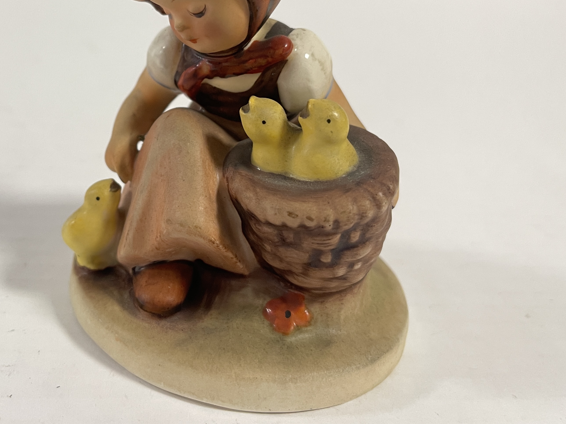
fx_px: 638
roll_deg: -7.4
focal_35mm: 39
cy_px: 111
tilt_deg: -18.9
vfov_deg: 36.1
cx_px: 179
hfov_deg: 46.9
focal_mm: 5.1
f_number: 1.6
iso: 100
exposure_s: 1/50
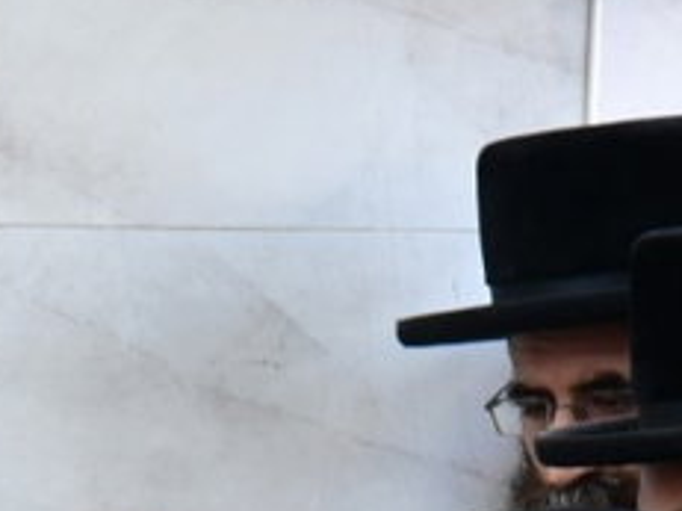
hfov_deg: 3.9
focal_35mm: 501
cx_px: -269
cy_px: 1195
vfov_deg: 2.9
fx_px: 9866
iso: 1600
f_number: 6.3
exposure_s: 1/100
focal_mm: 86
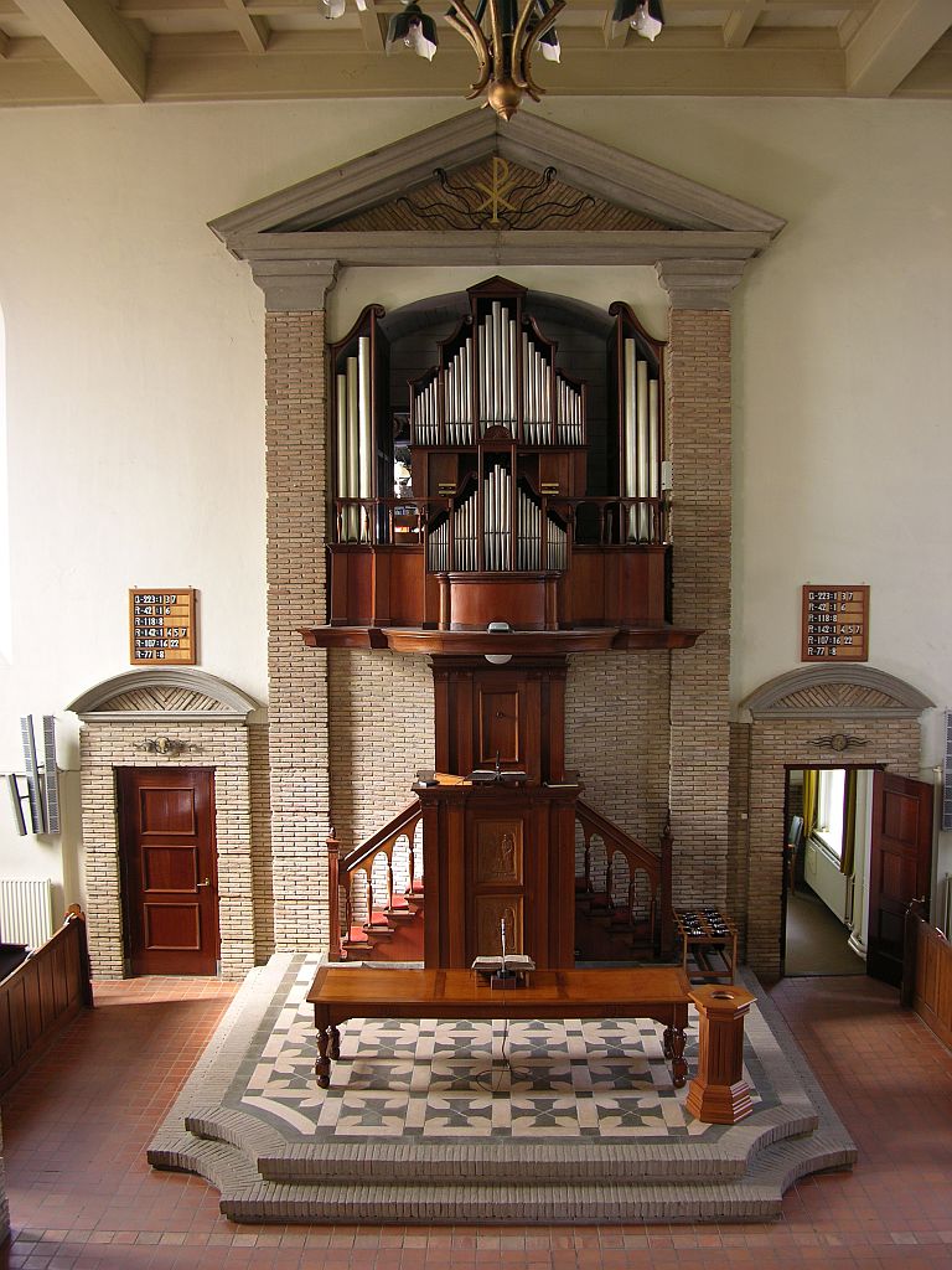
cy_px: 635
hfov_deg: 40.7
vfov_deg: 52.6
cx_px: 476
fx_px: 1283
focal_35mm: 35
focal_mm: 8.9
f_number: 2.8
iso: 50
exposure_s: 1/2
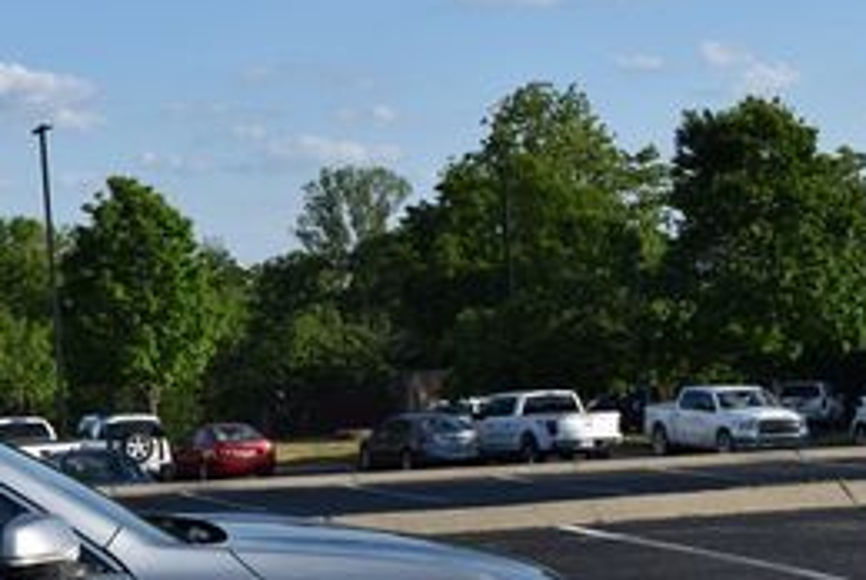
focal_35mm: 92
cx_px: -160
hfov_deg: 20.7
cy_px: 492
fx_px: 2221
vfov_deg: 14.7
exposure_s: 1/250
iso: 100
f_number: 8
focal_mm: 25
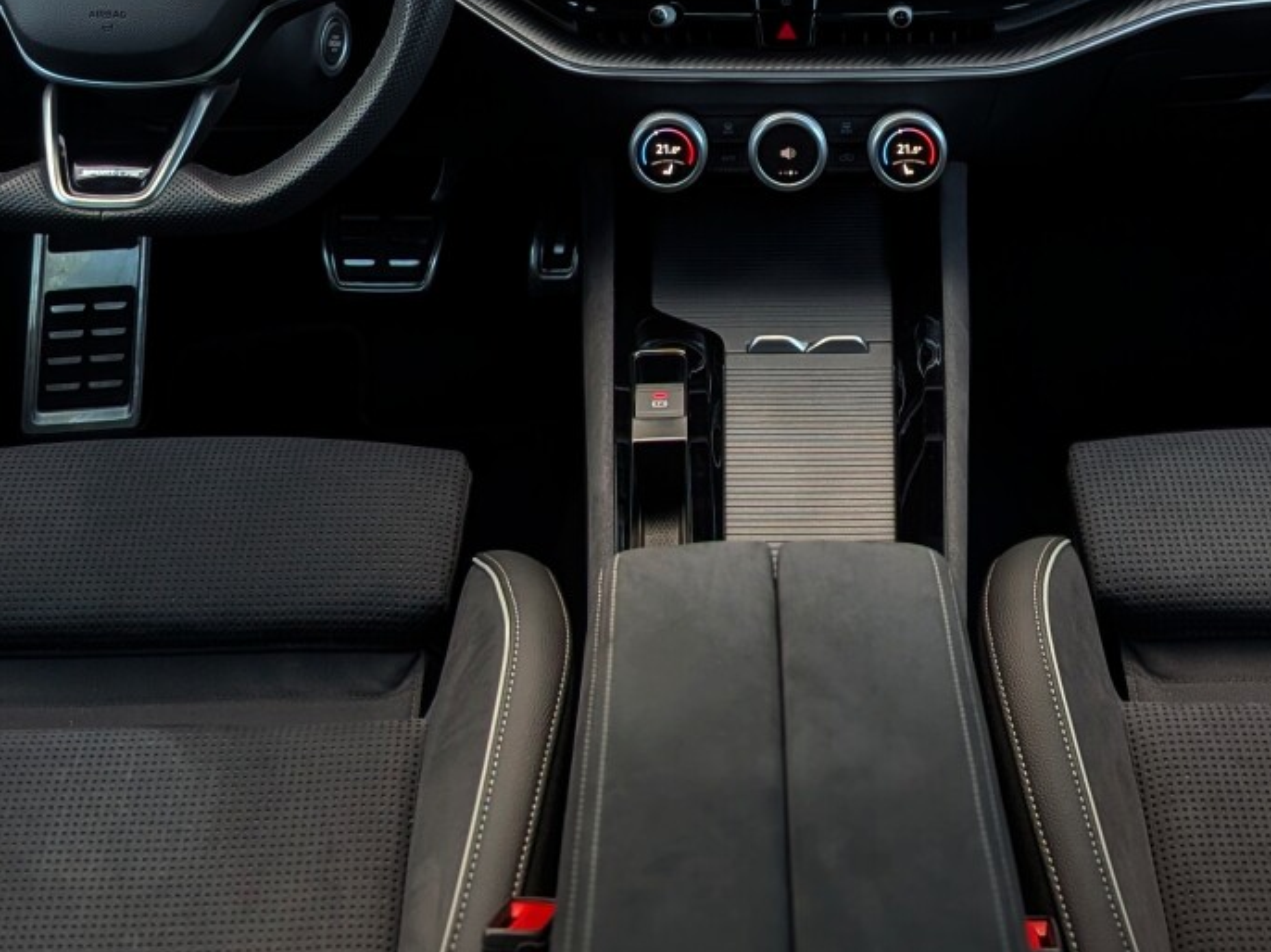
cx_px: 736
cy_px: -94
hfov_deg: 34.3
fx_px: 2055
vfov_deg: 24.4
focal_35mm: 56
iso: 49
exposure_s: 1/90
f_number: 1.7
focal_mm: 4.53
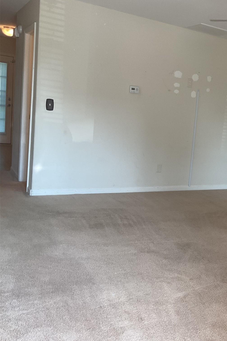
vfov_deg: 47.4
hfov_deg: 30.2
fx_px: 388
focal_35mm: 41
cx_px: 231
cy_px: 169
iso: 64
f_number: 1.8
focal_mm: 3
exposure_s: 1/120
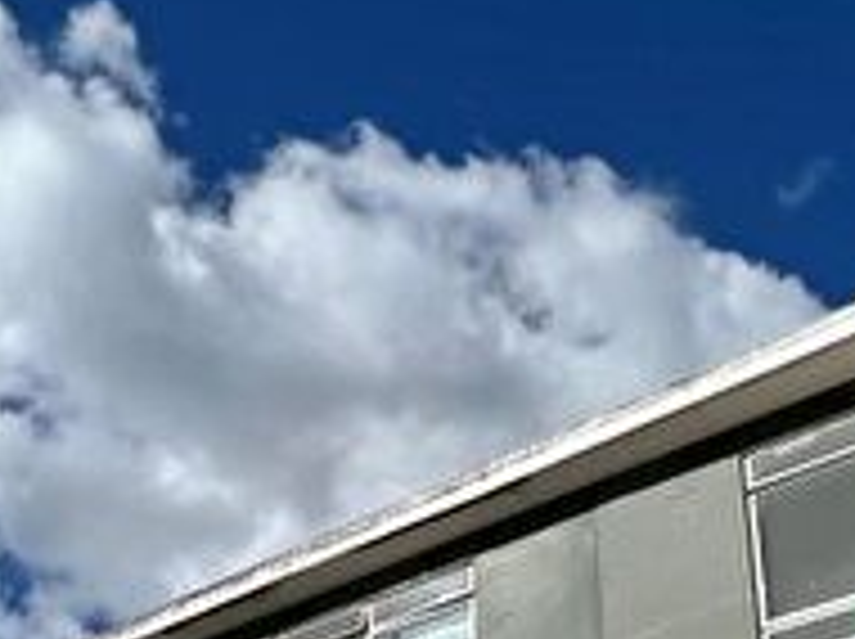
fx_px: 1184
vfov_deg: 23.7
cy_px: 970
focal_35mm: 48
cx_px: 194
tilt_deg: +16.3
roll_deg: -3.1
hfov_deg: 38.5
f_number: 1.8
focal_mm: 1.57
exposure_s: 1/3650
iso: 40
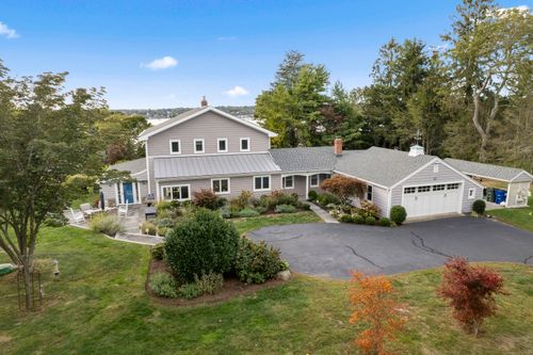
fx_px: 326
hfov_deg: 78.6
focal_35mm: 22
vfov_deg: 57.2
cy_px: 178
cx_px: 266
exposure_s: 1/500
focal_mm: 8.38
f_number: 2.8
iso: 100
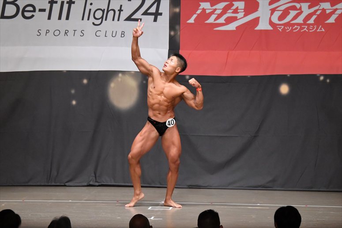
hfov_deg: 11.2
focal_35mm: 183
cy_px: 114
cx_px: 171
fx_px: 1738
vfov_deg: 7.5
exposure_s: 1/400
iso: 6400
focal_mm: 122
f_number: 5.6
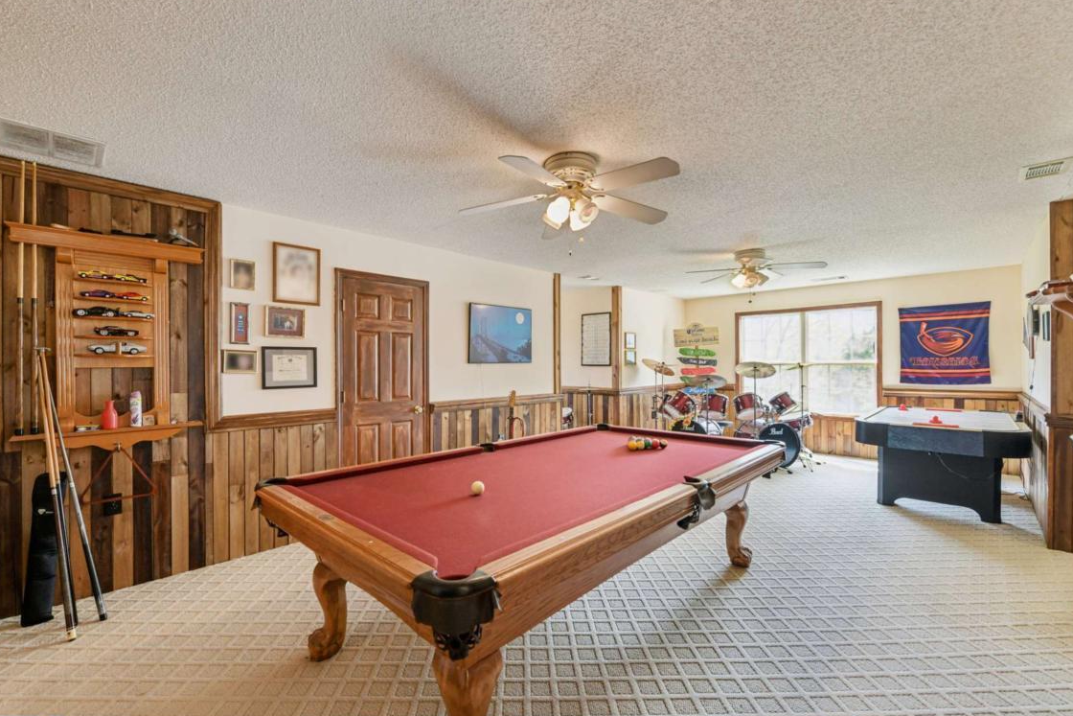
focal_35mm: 15
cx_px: 522
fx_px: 447
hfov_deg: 100.4
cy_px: 371
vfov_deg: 77.3
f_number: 8
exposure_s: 1/15
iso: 400
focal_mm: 14
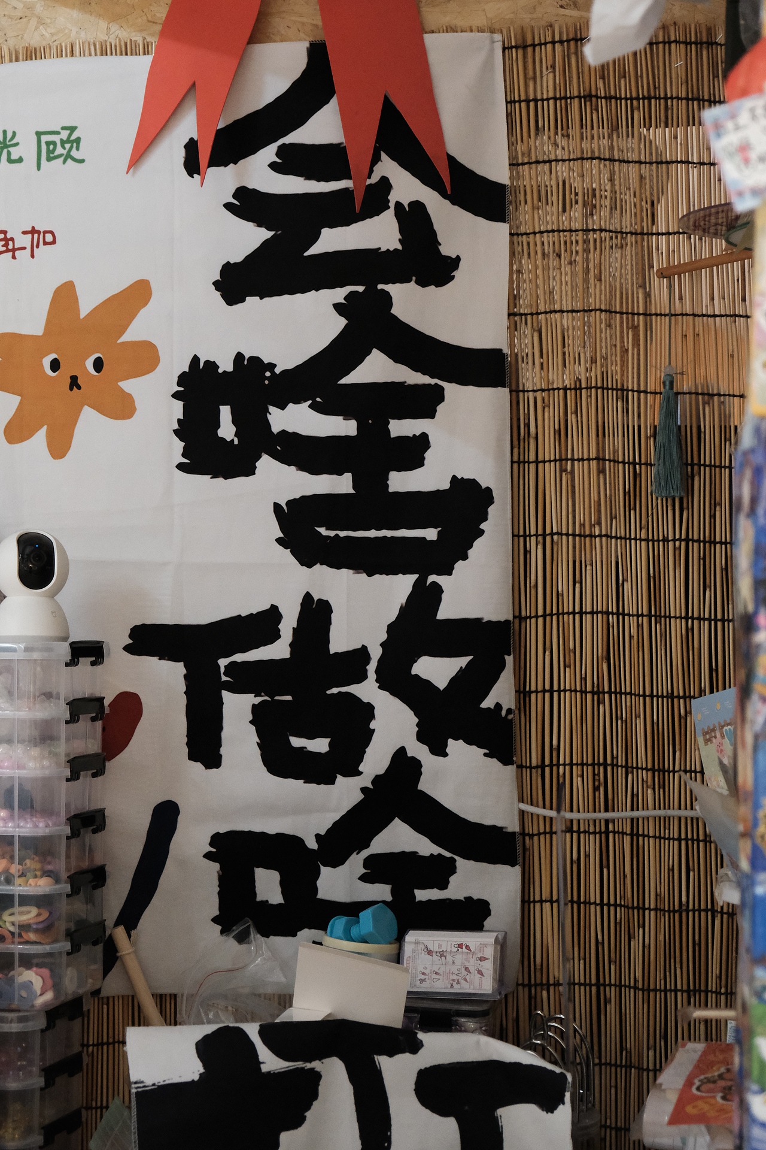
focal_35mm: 67
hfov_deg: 20.3
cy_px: 575
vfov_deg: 30.1
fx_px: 2138
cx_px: 383
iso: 6400
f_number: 4
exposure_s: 1/90
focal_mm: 44.4
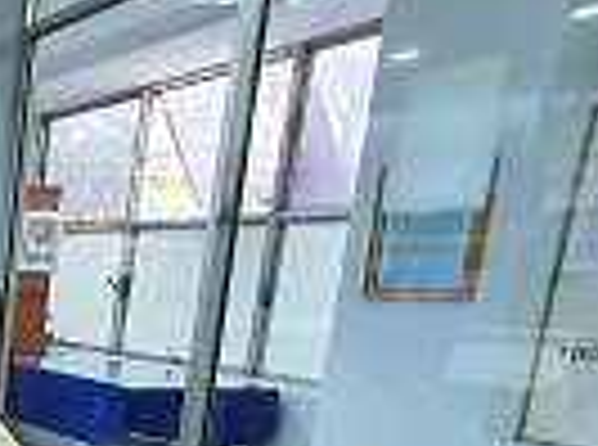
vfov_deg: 28.1
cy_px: 426
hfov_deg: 23.5
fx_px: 844
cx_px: -436
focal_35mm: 49
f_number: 2.2
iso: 320
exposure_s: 1/33
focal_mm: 1.8
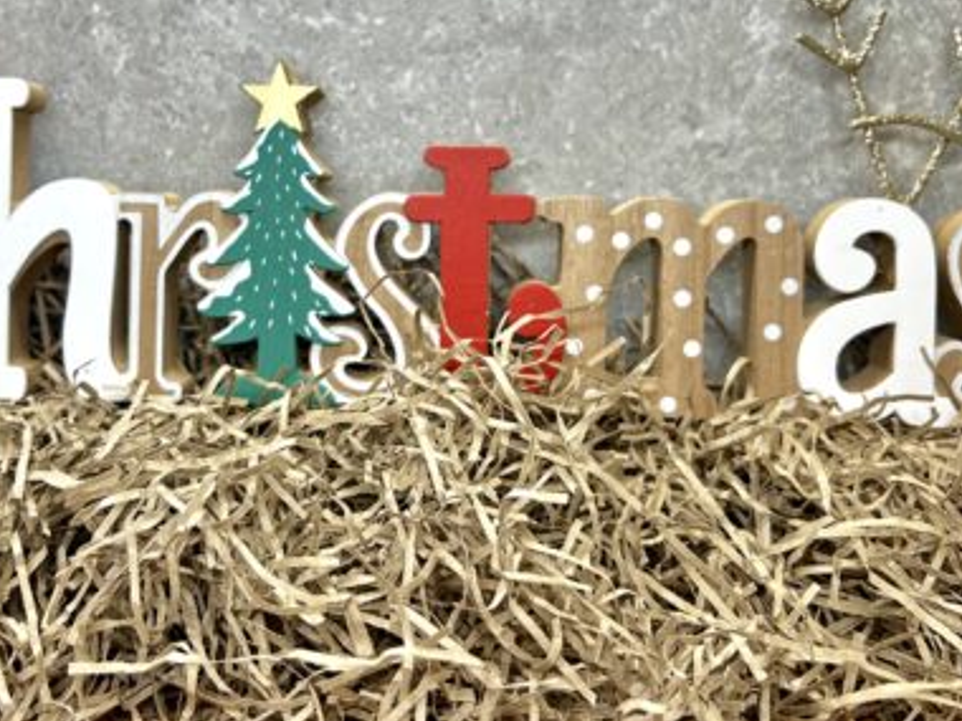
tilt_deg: -24.0
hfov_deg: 45.6
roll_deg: -0.5
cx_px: 390
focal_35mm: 41
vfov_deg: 34.8
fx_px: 1139
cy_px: 238
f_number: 1.5
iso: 50
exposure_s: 1/121
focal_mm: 5.7
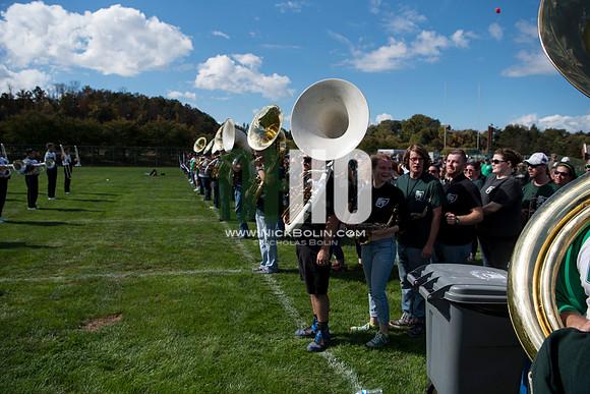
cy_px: 197
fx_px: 393
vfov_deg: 53.2
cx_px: 295
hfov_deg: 73.7
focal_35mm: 24
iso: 250
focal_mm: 24
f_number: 4.5
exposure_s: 1/2500
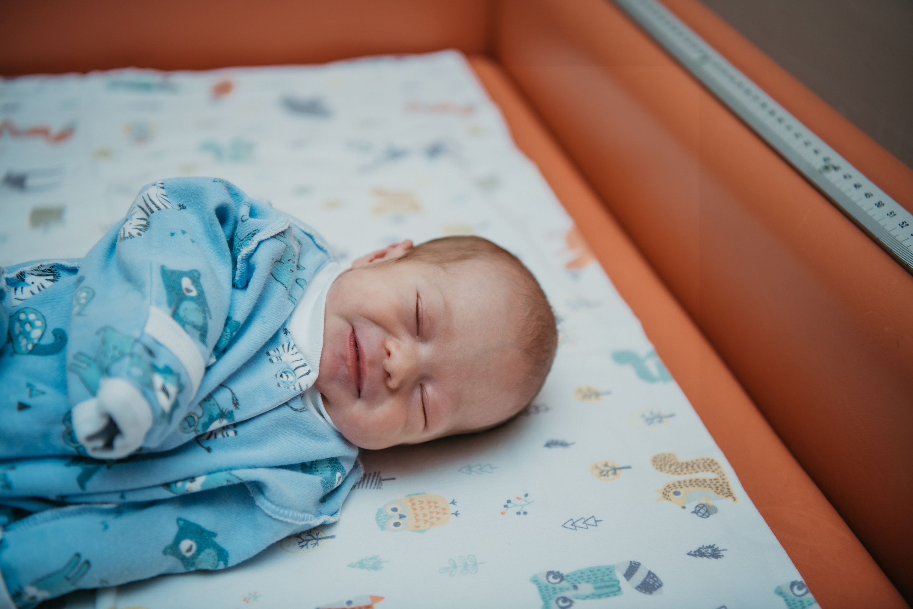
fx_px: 1268
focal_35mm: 50
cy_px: 304
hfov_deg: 39.6
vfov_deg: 27.0
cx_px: 456
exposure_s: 1/160
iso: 125
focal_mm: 50
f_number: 2.8
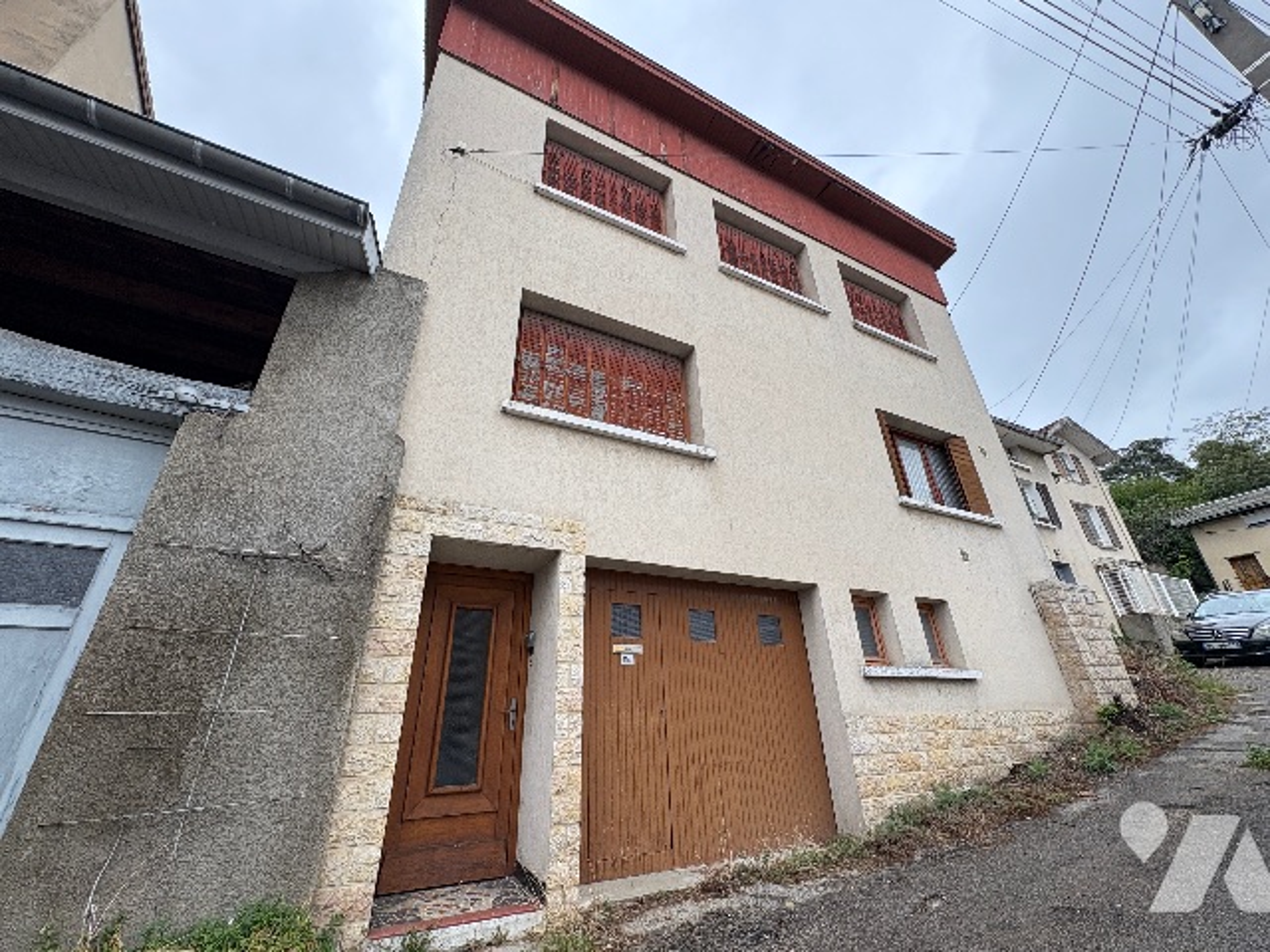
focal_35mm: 14
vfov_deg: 85.7
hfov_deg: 102.1
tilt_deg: +25.8
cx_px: 635
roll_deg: +2.1
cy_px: 476
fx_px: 514
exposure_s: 1/239
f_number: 2.2
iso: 40
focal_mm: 2.22
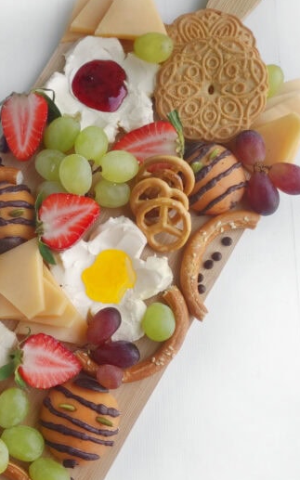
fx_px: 536
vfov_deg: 47.7
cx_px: 39
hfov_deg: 30.1
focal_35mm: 41
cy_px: 305
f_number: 1.9
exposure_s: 1/100
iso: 60
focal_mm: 5.4
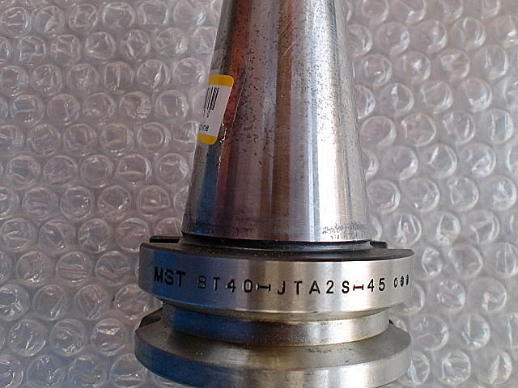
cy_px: 194
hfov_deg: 52.6
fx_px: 524
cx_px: 259
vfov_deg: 40.7
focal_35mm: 35
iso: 200
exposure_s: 1/60
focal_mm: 6.3
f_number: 3.1
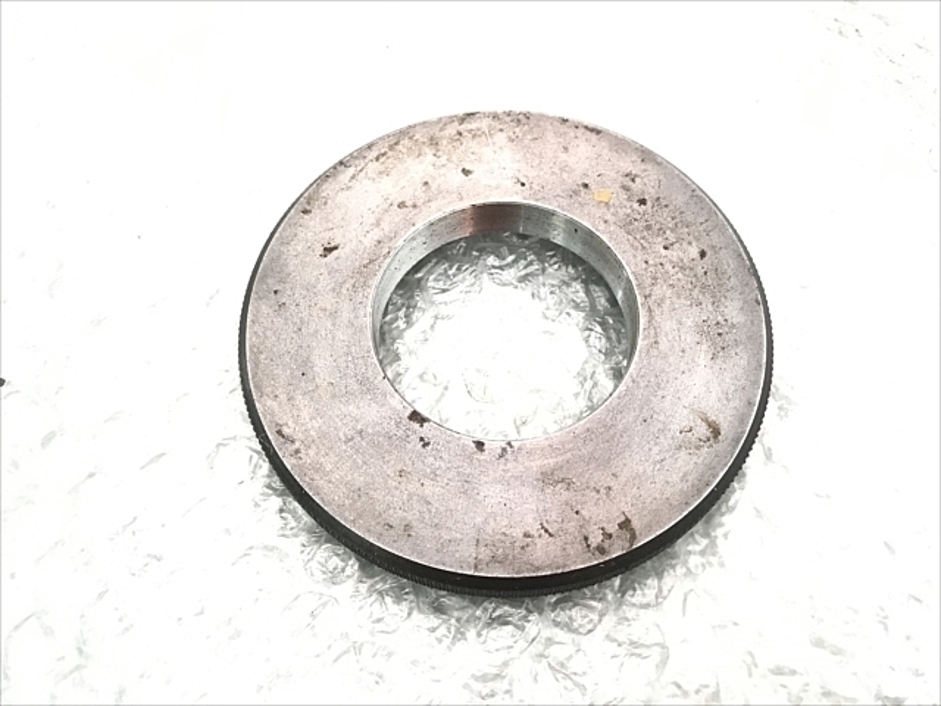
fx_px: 761
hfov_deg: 63.4
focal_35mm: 28
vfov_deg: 49.7
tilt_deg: -65.6
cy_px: 353
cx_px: 470
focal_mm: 3.99
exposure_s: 1/20
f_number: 1.8
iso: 40
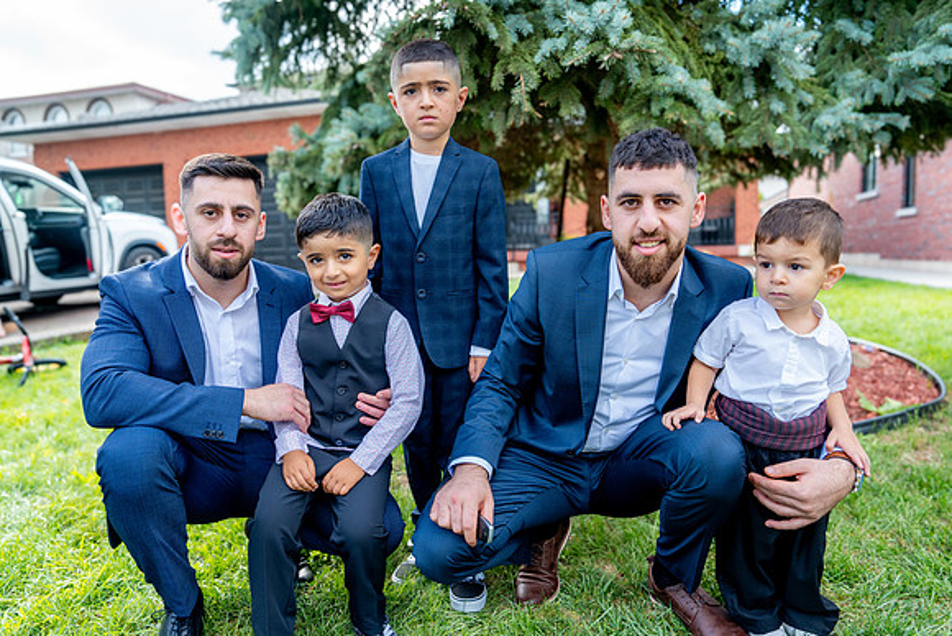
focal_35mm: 24
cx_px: 476
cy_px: 318
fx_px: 635
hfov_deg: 73.7
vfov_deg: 53.2
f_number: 2.8
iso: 320
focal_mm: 24
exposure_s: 1/800
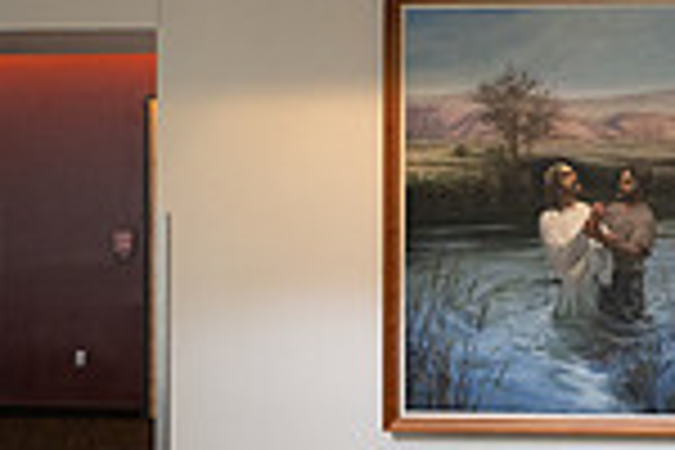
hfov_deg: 22.8
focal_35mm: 81
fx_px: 1519
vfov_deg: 16.8
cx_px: 828
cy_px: 173
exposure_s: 1/250
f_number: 4
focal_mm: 21
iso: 2000
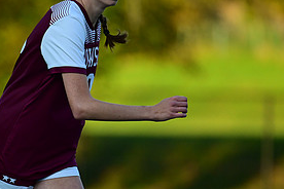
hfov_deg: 2.4
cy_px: 97
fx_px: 6642
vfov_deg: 1.6
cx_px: 48
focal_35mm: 842
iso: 1100
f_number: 4.5
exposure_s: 1/2000
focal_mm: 400
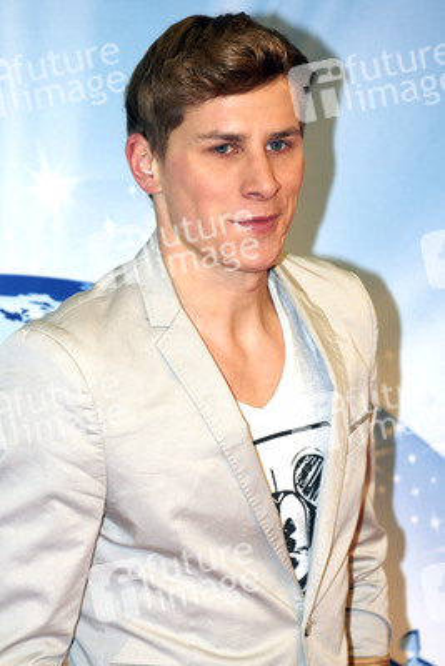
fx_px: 3751
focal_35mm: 202
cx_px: 222
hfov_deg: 6.8
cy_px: 333
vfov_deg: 10.2
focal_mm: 135
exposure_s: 1/100
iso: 160
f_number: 5.6
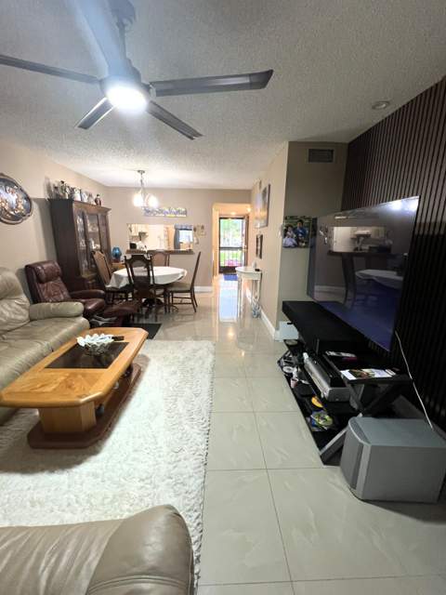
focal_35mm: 14
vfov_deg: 102.1
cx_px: 223
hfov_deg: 85.7
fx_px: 241
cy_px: 298
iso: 200
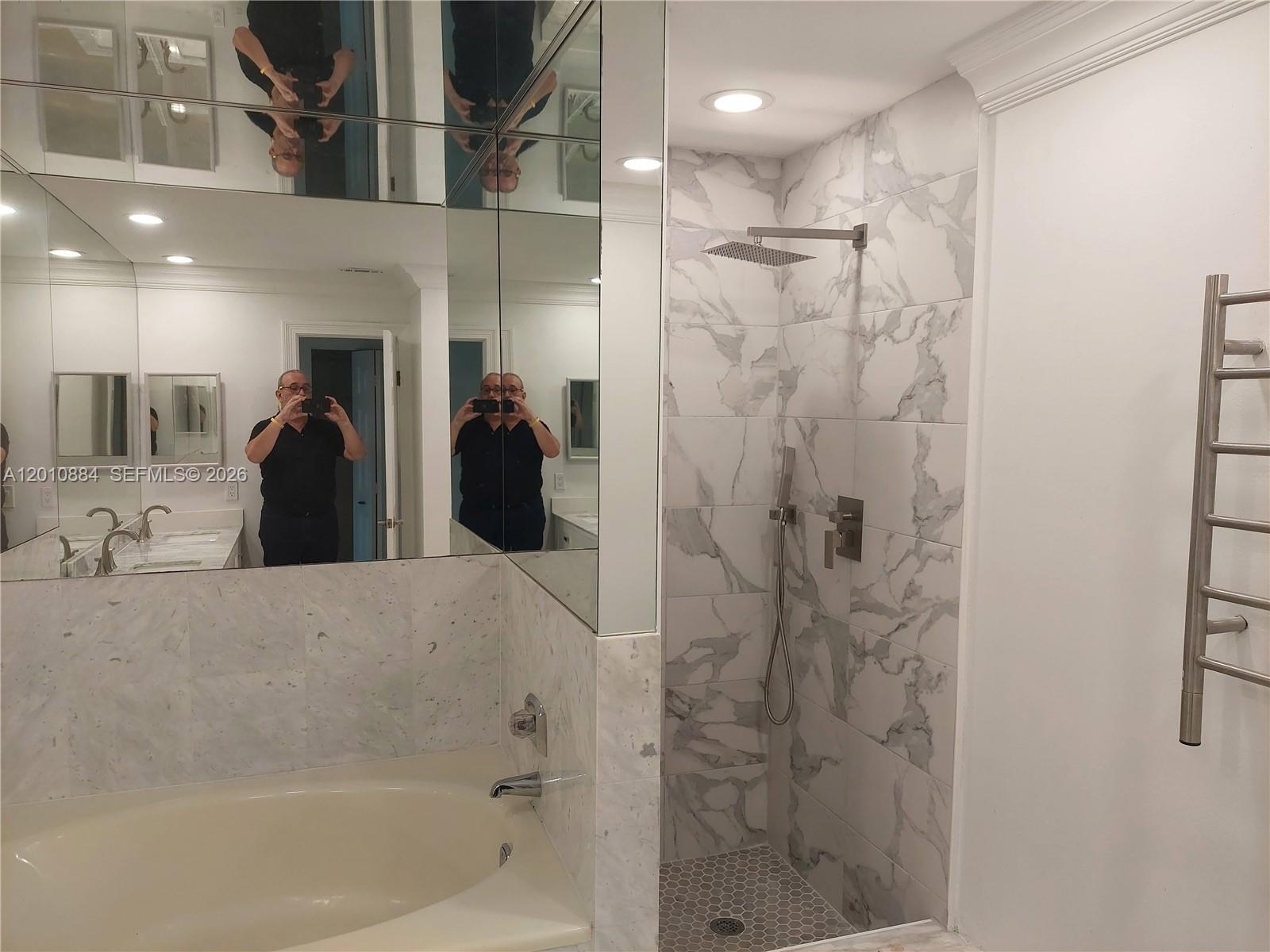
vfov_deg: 56.8
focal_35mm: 24
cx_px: 635
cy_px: 476
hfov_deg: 71.6
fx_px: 881
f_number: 1.8
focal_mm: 5.23
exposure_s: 1/120
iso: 100
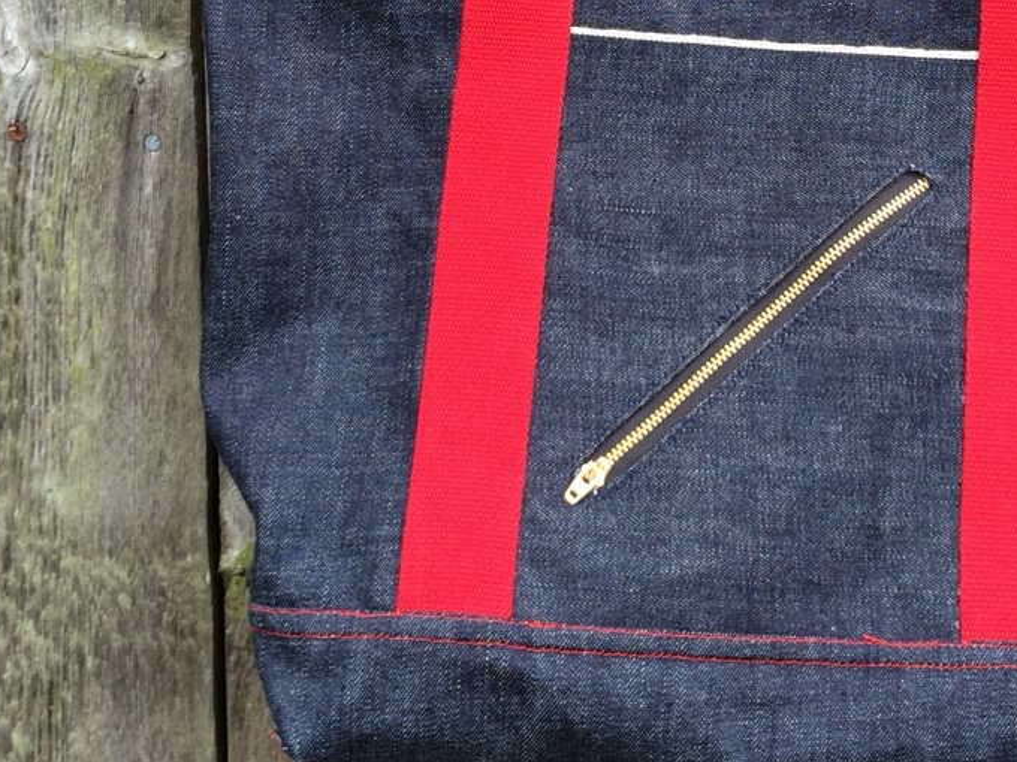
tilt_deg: -7.6
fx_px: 1880
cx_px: 817
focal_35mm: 64
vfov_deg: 22.3
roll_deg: -0.2
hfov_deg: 29.6
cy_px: 50
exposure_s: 1/60
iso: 40
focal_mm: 4.15
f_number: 2.2
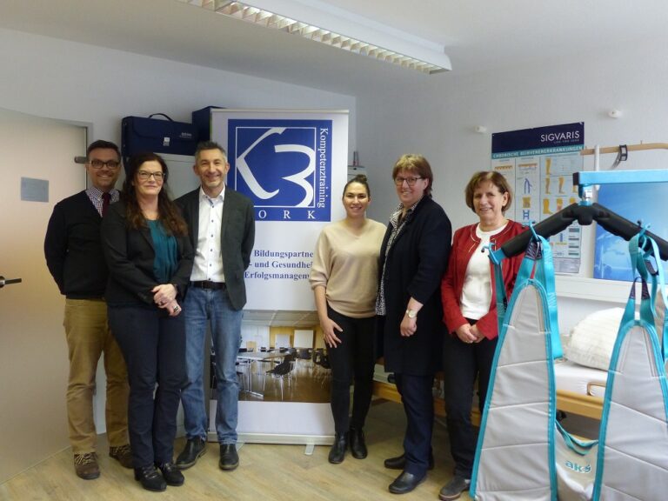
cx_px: 334
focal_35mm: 29
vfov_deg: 48.2
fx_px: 560
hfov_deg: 61.7
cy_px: 250
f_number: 2.8
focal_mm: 5.3
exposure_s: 1/60
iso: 400
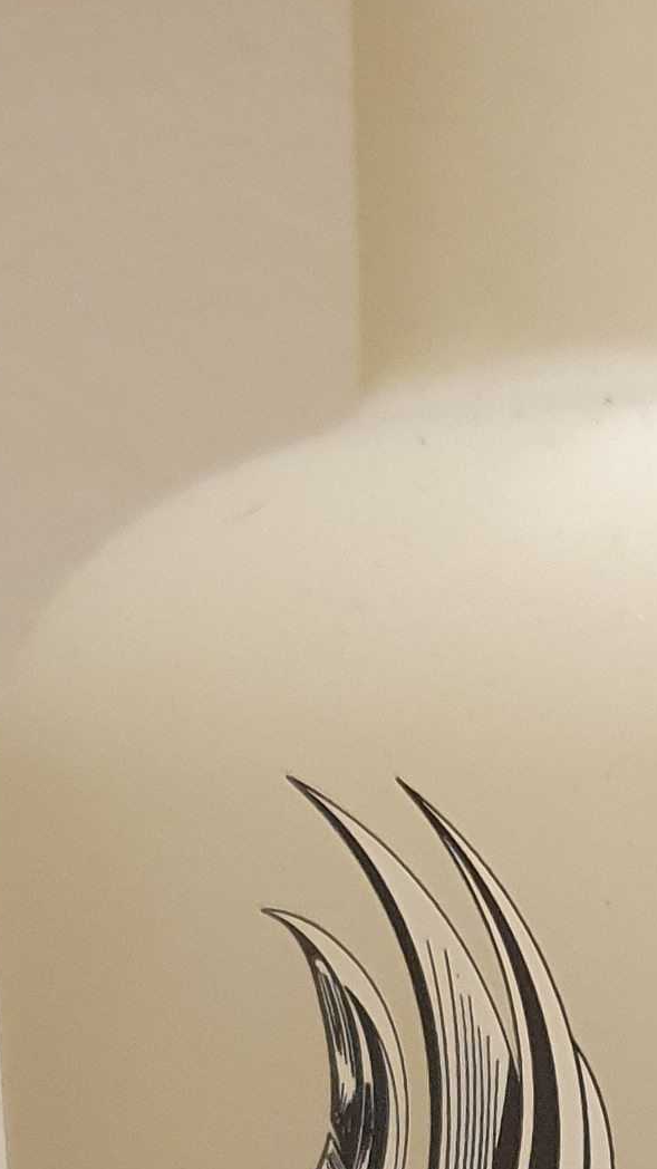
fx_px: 3378
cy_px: 1703
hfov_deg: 11.0
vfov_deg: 17.8
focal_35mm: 109
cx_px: 707
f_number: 1.5
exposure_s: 1/50
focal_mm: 4.32
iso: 400
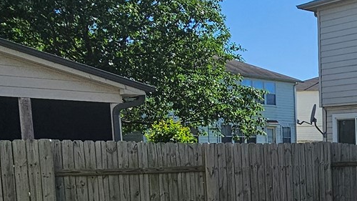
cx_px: 427
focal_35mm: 58
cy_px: 223
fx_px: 549
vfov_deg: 19.8
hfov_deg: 30.6
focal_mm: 2.2
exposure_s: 1/3409
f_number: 2.2
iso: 50
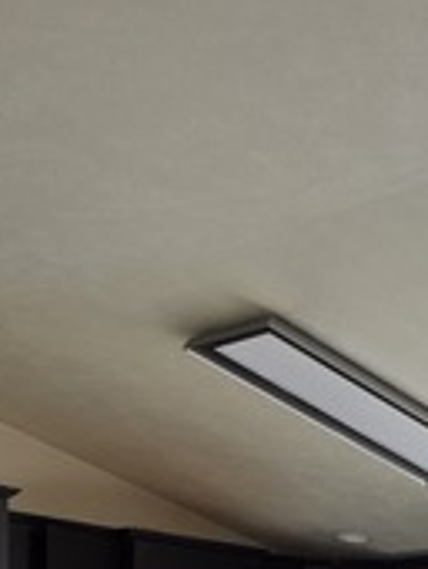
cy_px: 892
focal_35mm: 90
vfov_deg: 18.8
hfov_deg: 16.4
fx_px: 1480
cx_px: 278
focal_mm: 6.25
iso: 100
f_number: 1.7
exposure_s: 1/180
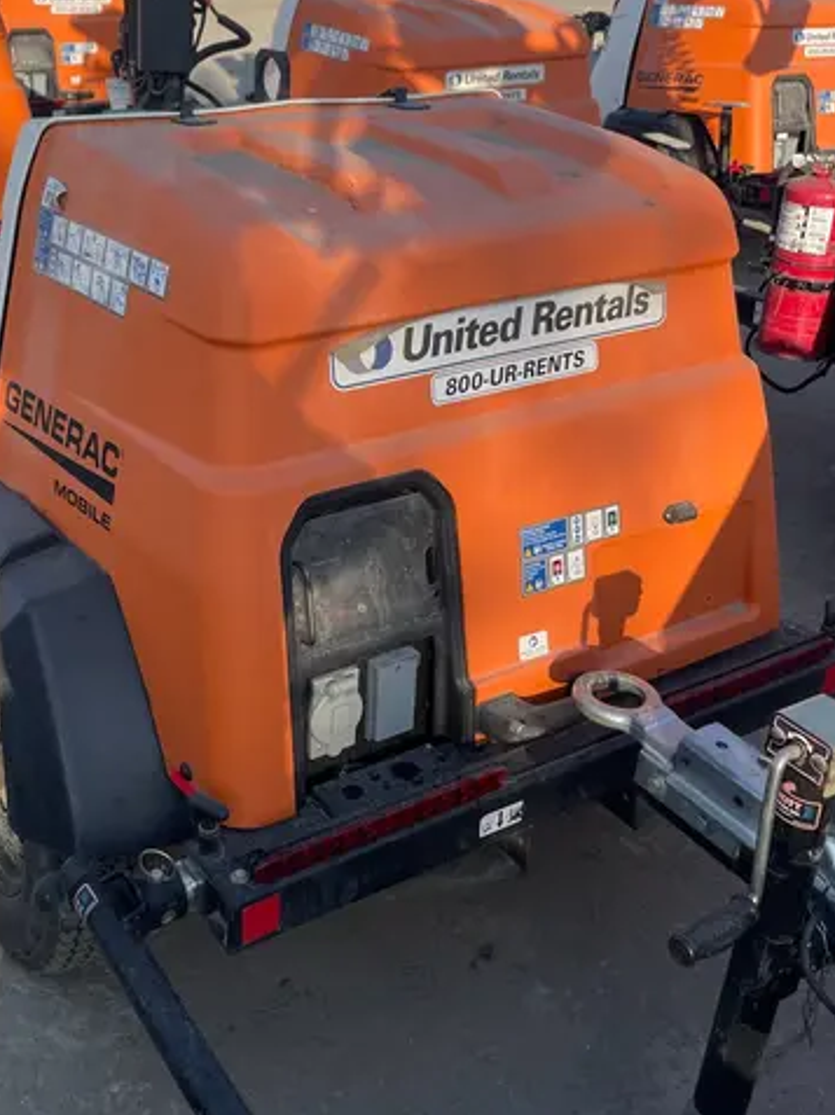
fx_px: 1288
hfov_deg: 35.5
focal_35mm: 40
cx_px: 262
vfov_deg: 45.7
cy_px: 328
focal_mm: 4.2
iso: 50
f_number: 1.6
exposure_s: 1/2174
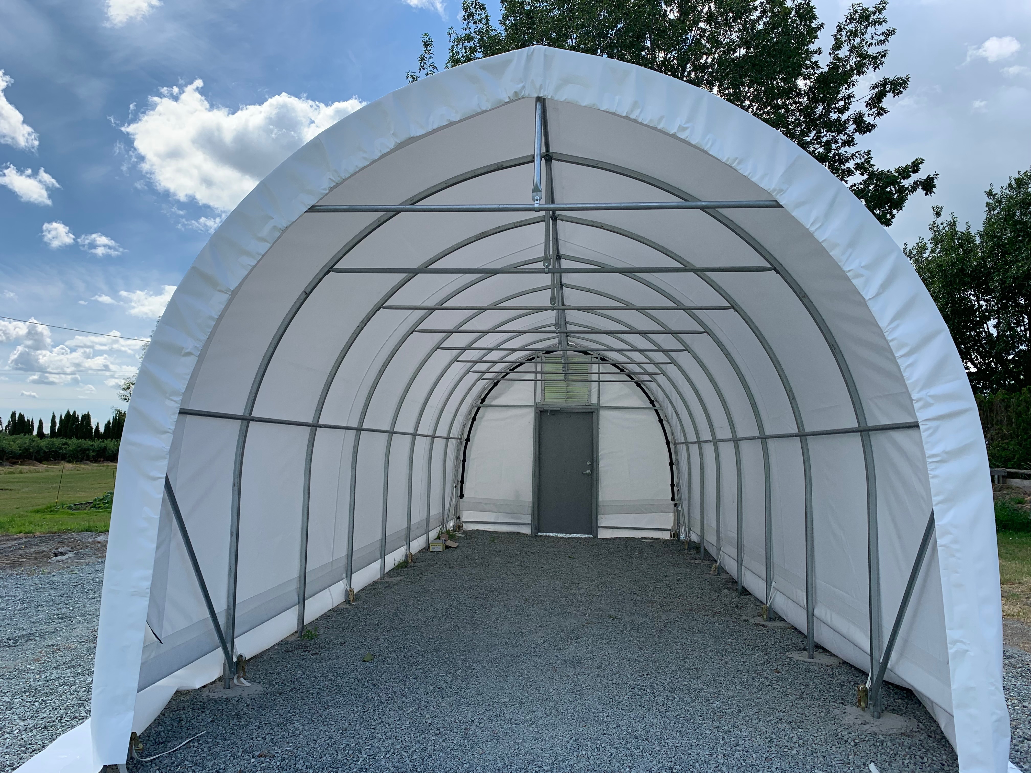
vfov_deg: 53.1
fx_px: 774
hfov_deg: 67.3
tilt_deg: +4.8
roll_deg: -1.0
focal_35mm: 26
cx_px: 516
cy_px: 386
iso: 25
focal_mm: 4.25
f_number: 1.8
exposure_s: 1/1610
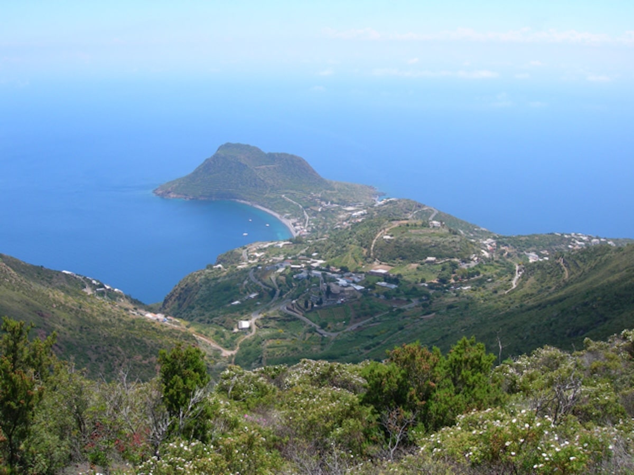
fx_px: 696
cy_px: 238
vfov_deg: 37.7
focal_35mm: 38
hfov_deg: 49.0
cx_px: 317
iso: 50
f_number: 4.8
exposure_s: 1/370
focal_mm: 7.8
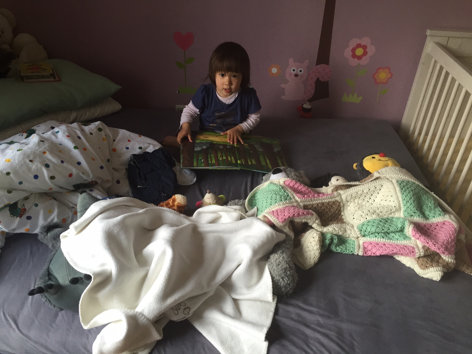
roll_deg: -1.6
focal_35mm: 29
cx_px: 236
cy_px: 177
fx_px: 395
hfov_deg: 61.7
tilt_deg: -34.4
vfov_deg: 48.2
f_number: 2.2
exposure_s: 1/30
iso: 40
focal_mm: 4.15
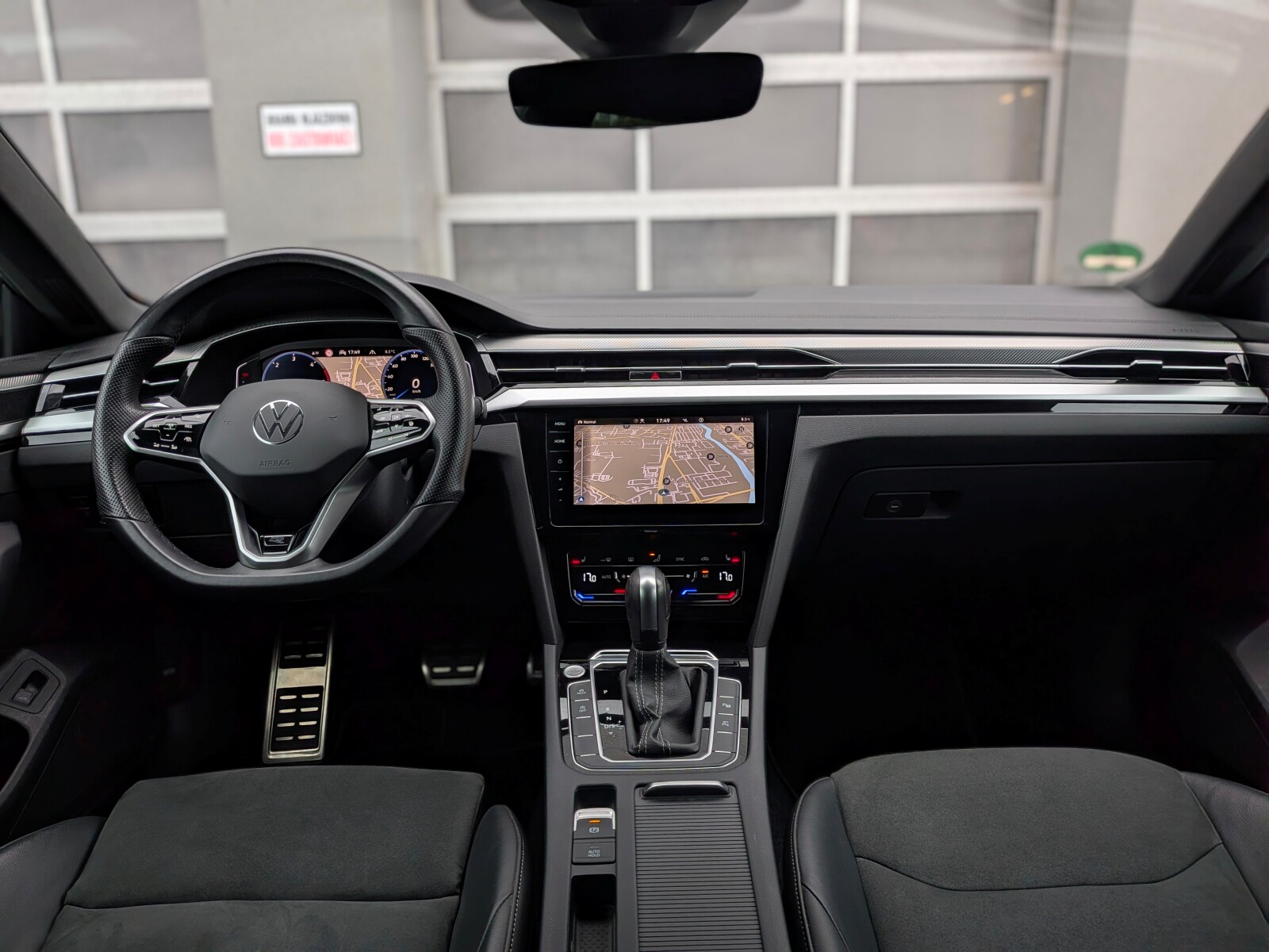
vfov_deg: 56.8
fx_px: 880
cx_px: 634
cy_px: 476
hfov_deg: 71.6
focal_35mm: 24
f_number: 1.7
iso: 30
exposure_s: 1/97
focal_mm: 4.53
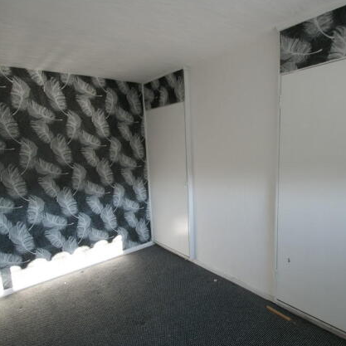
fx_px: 226
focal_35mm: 20
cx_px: 176
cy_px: 177
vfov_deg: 74.8
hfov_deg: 74.8
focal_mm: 10
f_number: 4
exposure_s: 1/40
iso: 100
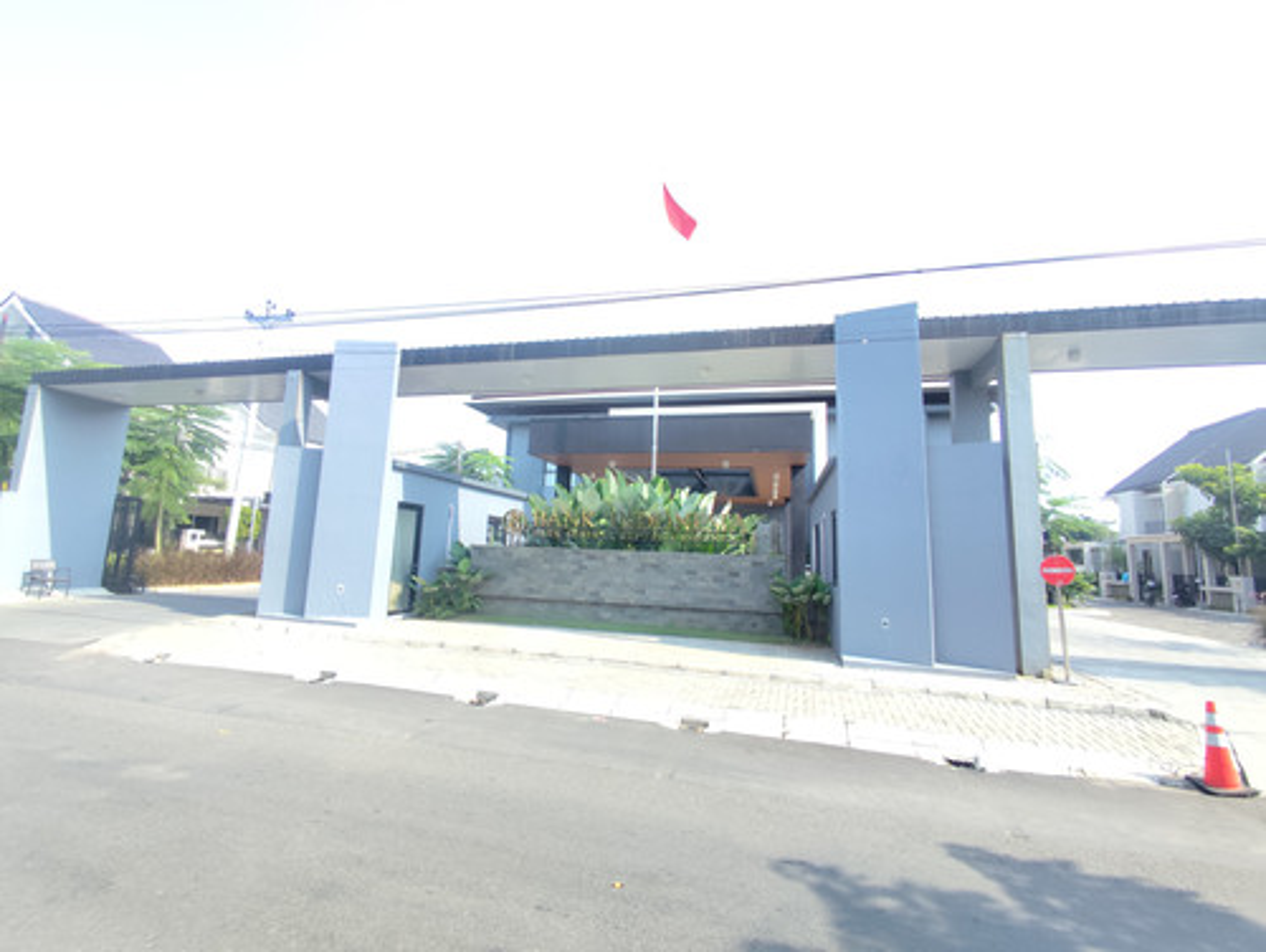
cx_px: 633
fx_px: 586
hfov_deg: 94.4
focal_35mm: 16
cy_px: 476
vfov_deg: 78.2
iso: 50
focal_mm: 1.65
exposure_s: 1/393
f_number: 2.2
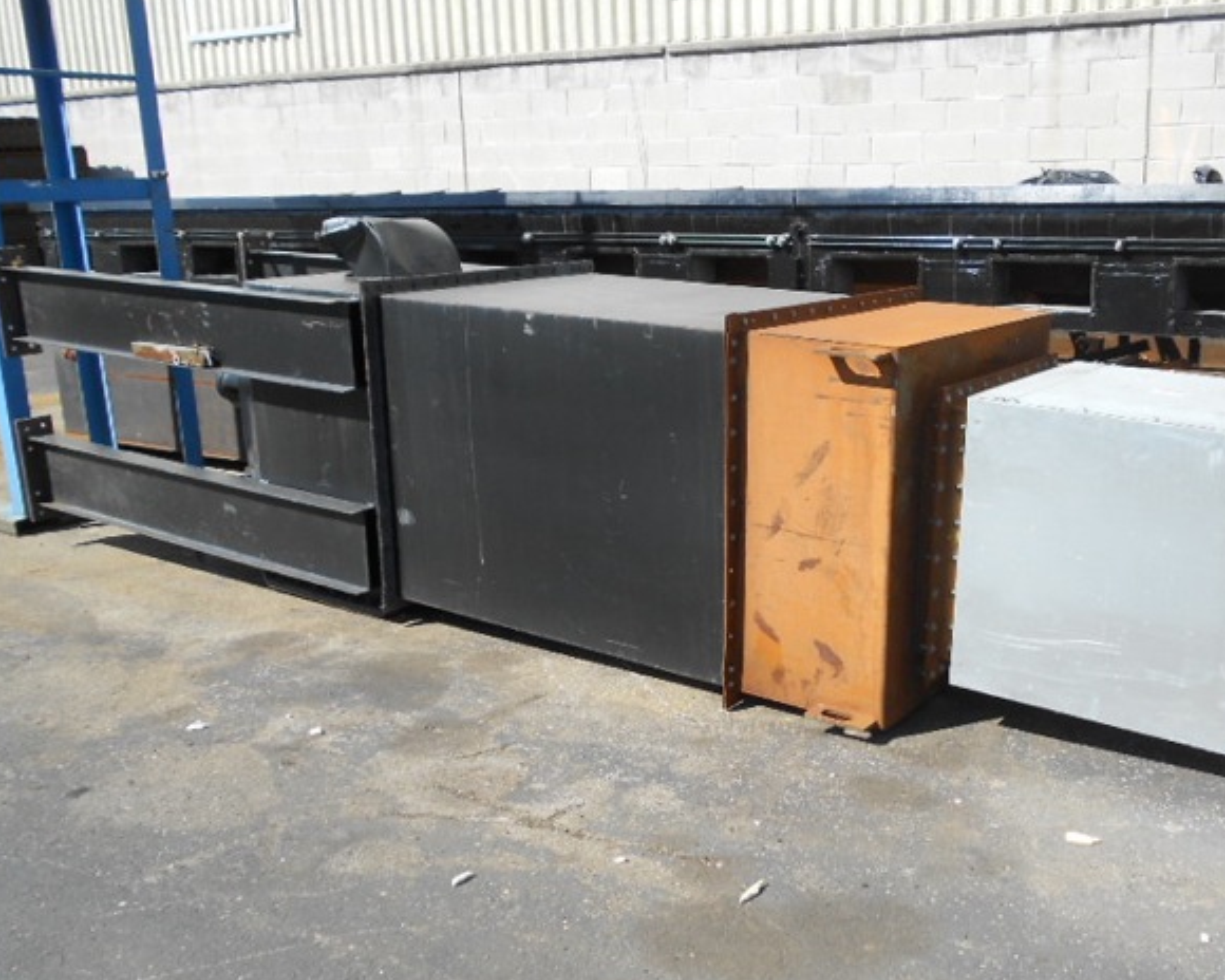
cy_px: 484
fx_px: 1269
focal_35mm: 35
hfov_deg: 50.7
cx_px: 800
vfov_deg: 42.2
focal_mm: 4.6
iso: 80
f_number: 3.2
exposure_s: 1/500
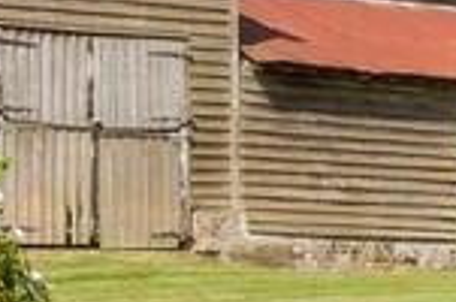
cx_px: 100
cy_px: 222
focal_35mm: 136
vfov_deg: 10.0
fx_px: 1719
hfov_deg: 15.0
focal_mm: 13.6
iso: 160
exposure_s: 1/200
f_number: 9
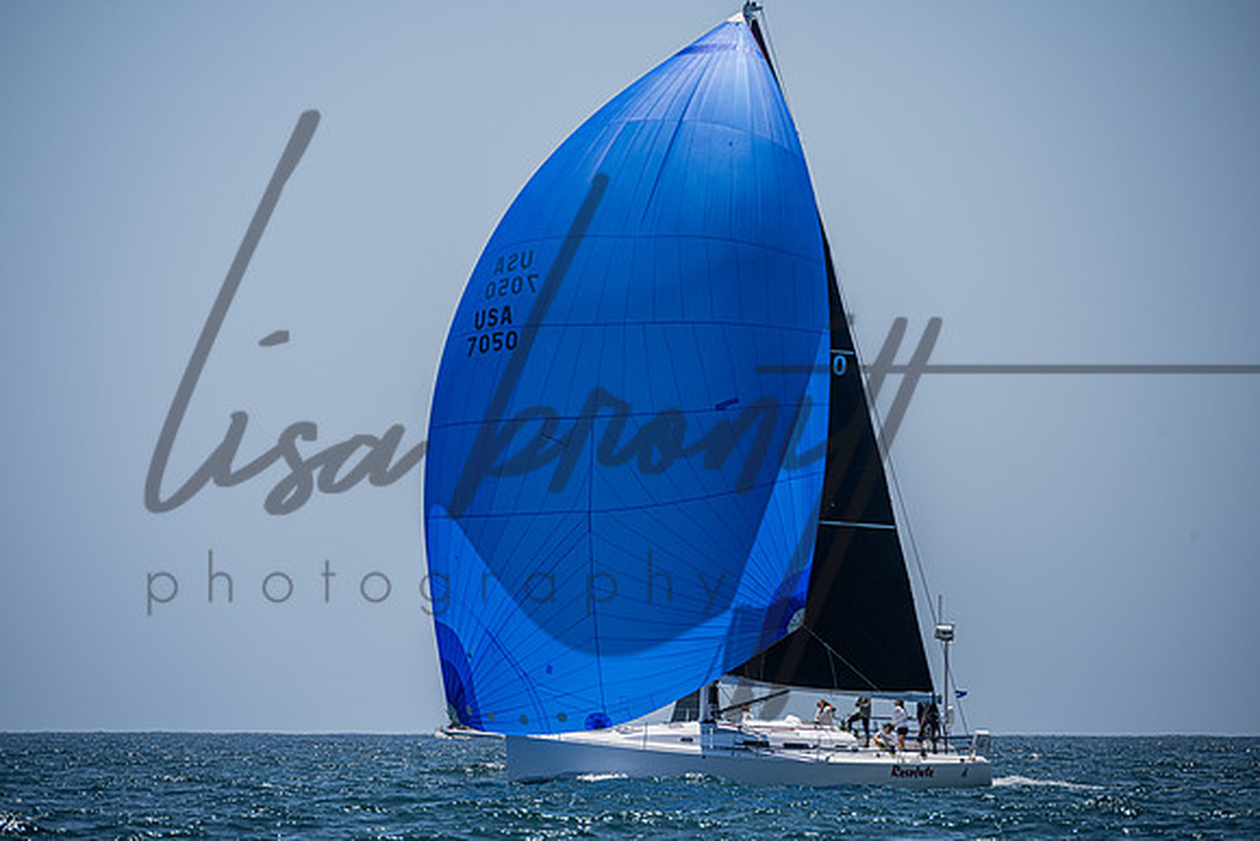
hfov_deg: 7.6
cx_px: 630
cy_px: 420
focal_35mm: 270
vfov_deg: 5.1
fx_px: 9452
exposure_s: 1/2000
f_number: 8
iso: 400
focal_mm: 270
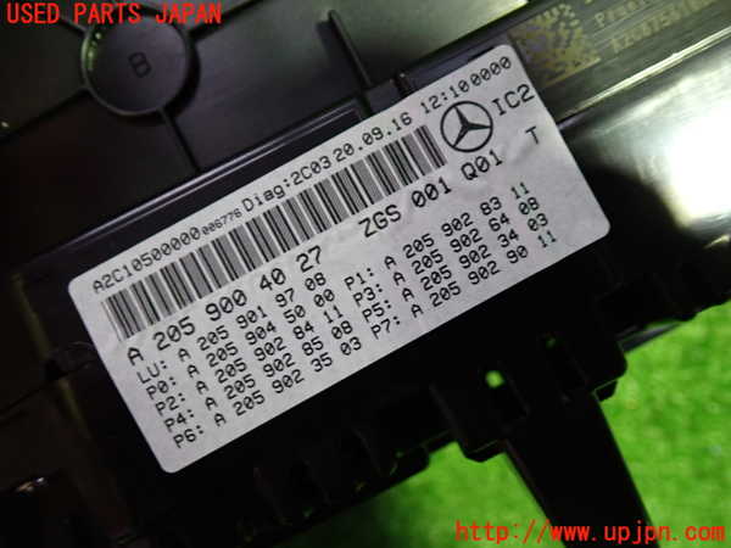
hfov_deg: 60.0
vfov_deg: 46.8
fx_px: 634
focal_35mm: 30
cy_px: 274
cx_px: 366
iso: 400
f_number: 2.3
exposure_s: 1/30
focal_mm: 5.4
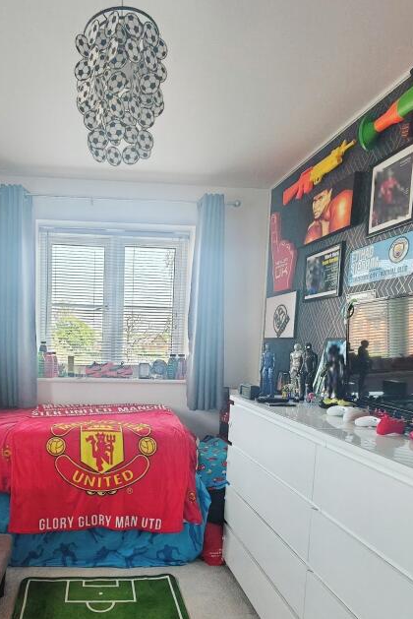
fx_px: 378
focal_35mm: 22
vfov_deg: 77.5
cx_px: 117
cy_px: 377
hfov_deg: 55.2
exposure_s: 1/50
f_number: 2
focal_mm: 1.82
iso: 100
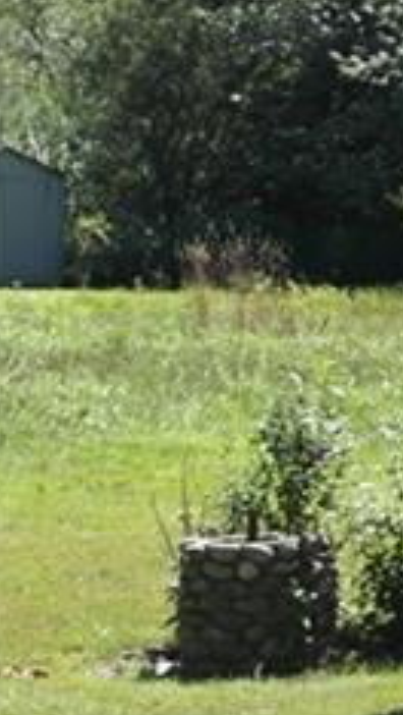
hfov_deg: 6.2
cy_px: 254
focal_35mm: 165
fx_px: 3128
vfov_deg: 13.0
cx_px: 1548
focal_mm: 24
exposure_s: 1/180
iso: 100
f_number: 5.6
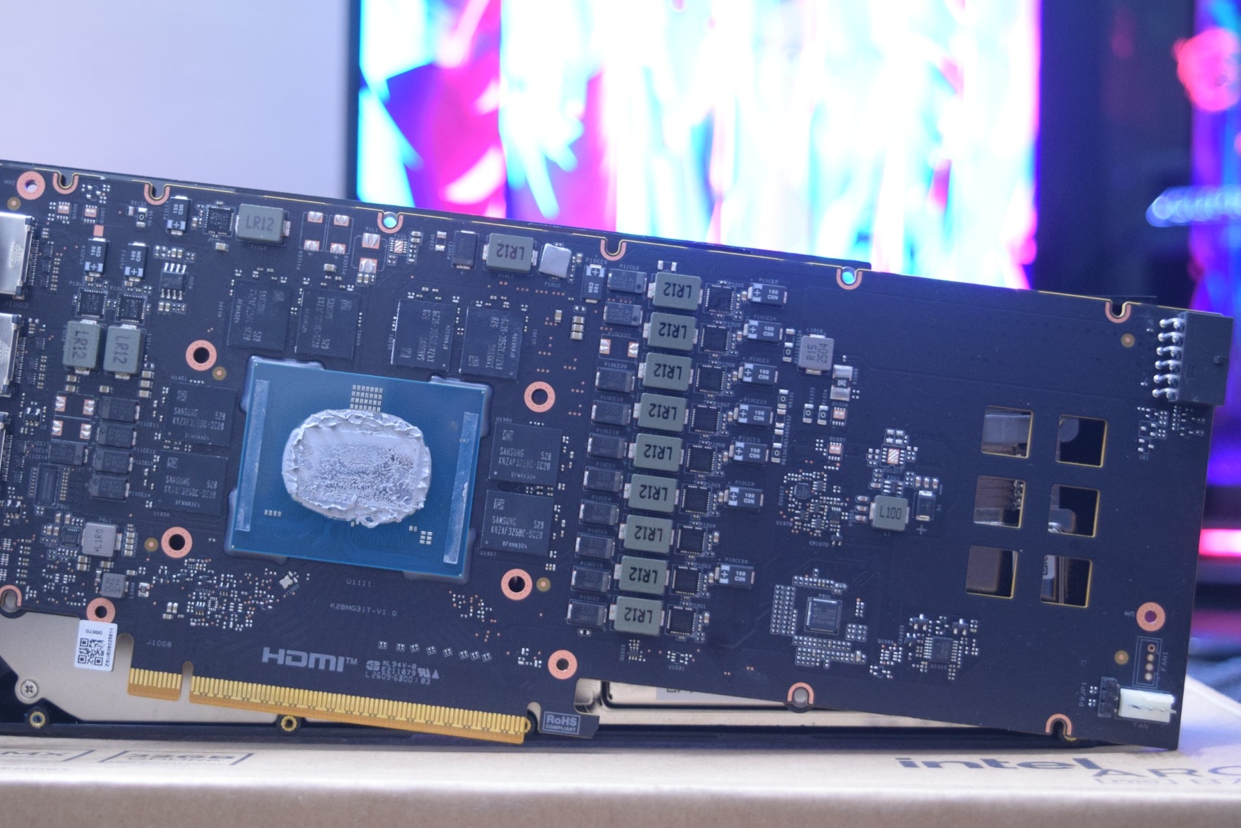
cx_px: 521
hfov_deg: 31.5
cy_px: 408
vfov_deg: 21.4
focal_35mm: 64
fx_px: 2193
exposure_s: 1/10
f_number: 5
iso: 1600
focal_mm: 35
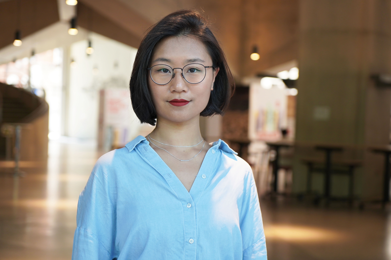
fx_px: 760
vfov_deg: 19.5
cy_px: 130
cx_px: 196
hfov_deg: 28.8
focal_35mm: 70
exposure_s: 1/160
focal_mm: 70
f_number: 4
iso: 640
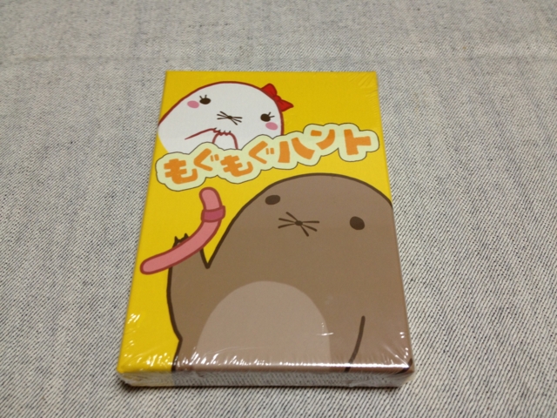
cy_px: 209
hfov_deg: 52.6
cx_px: 278
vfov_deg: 40.7
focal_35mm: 35
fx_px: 563
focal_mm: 4.28
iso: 50
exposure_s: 1/20
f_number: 2.4
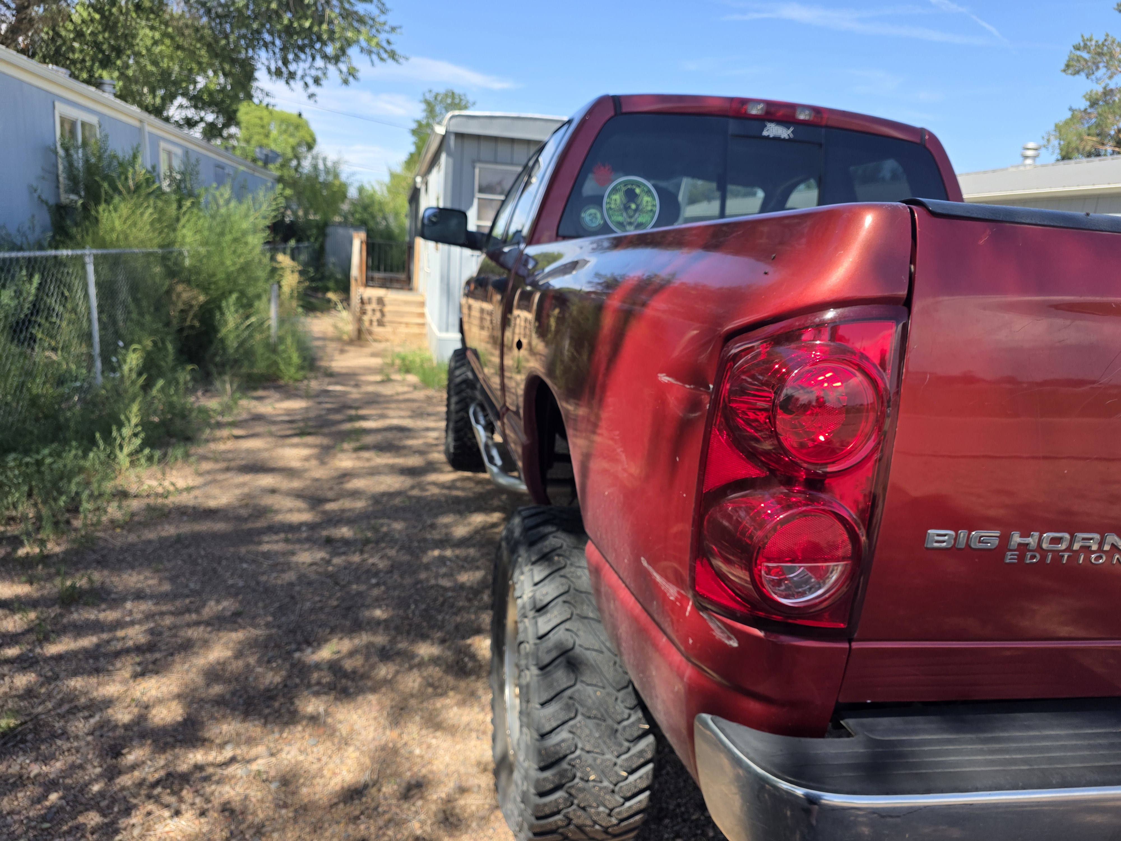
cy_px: 420
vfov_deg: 58.9
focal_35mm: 23
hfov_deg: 73.9
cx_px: 560
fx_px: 745
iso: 80
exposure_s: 1/2228
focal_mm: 6.3
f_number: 1.7
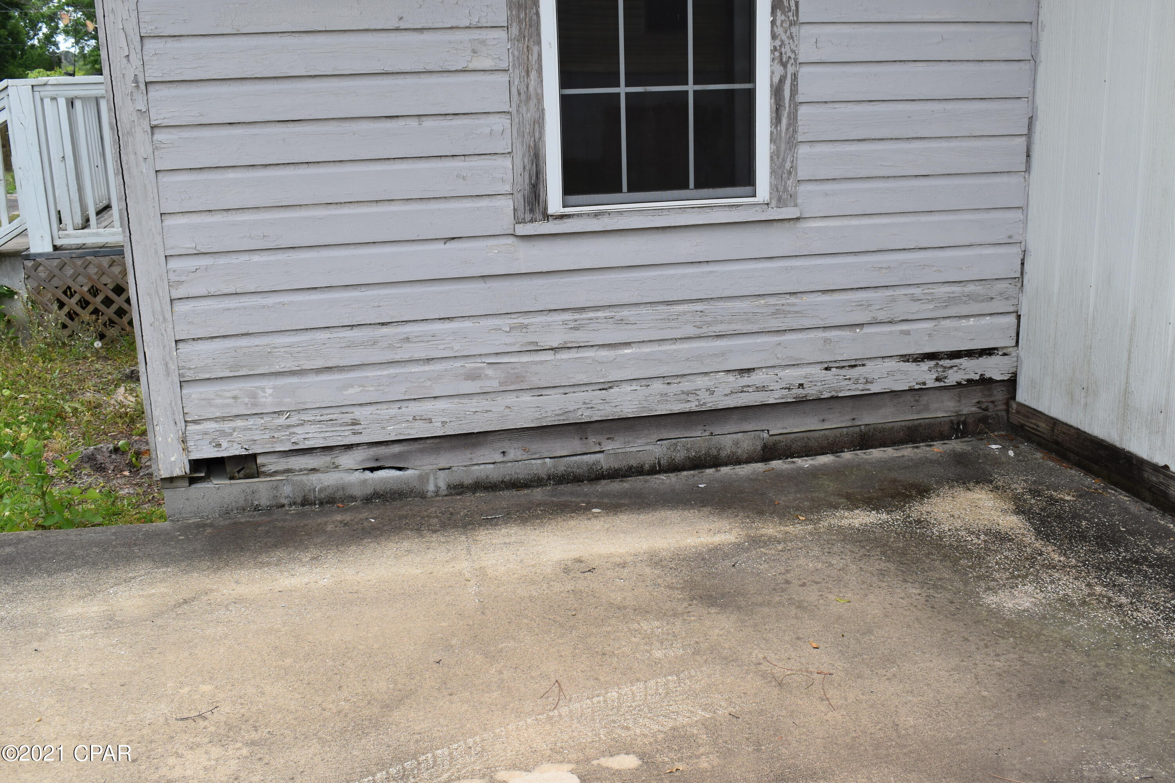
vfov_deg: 36.9
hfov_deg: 53.1
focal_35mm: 36
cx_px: 588
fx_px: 1175
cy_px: 392
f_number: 9
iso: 200
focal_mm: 24
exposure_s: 1/320
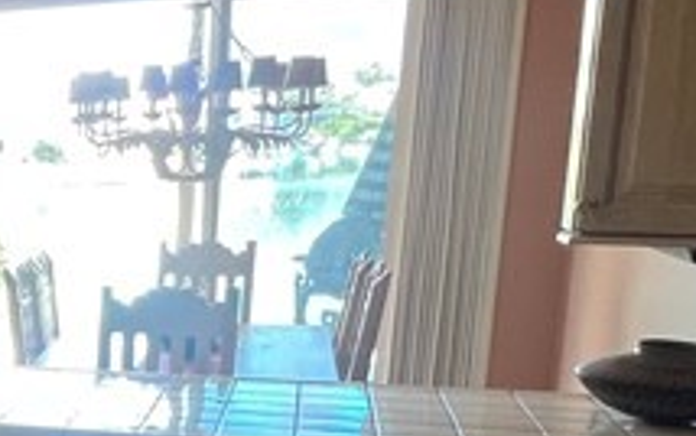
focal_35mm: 66
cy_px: 426
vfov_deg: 19.2
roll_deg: +1.9
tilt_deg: -11.6
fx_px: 1253
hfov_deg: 22.4
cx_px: -472
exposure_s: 1/60
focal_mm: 1.57
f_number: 1.8
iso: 160
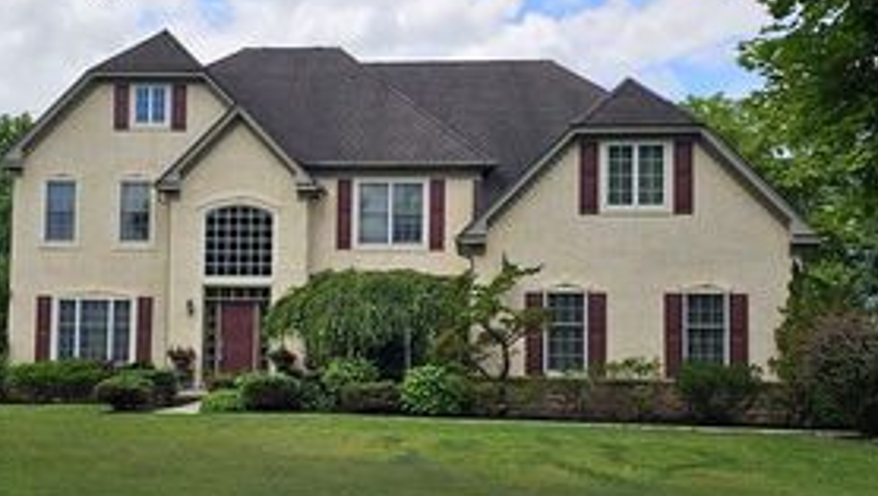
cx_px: 370
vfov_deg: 26.6
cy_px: 295
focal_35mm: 45
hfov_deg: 45.3
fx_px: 1049
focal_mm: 6.3
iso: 10
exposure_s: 1/833
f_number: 1.7
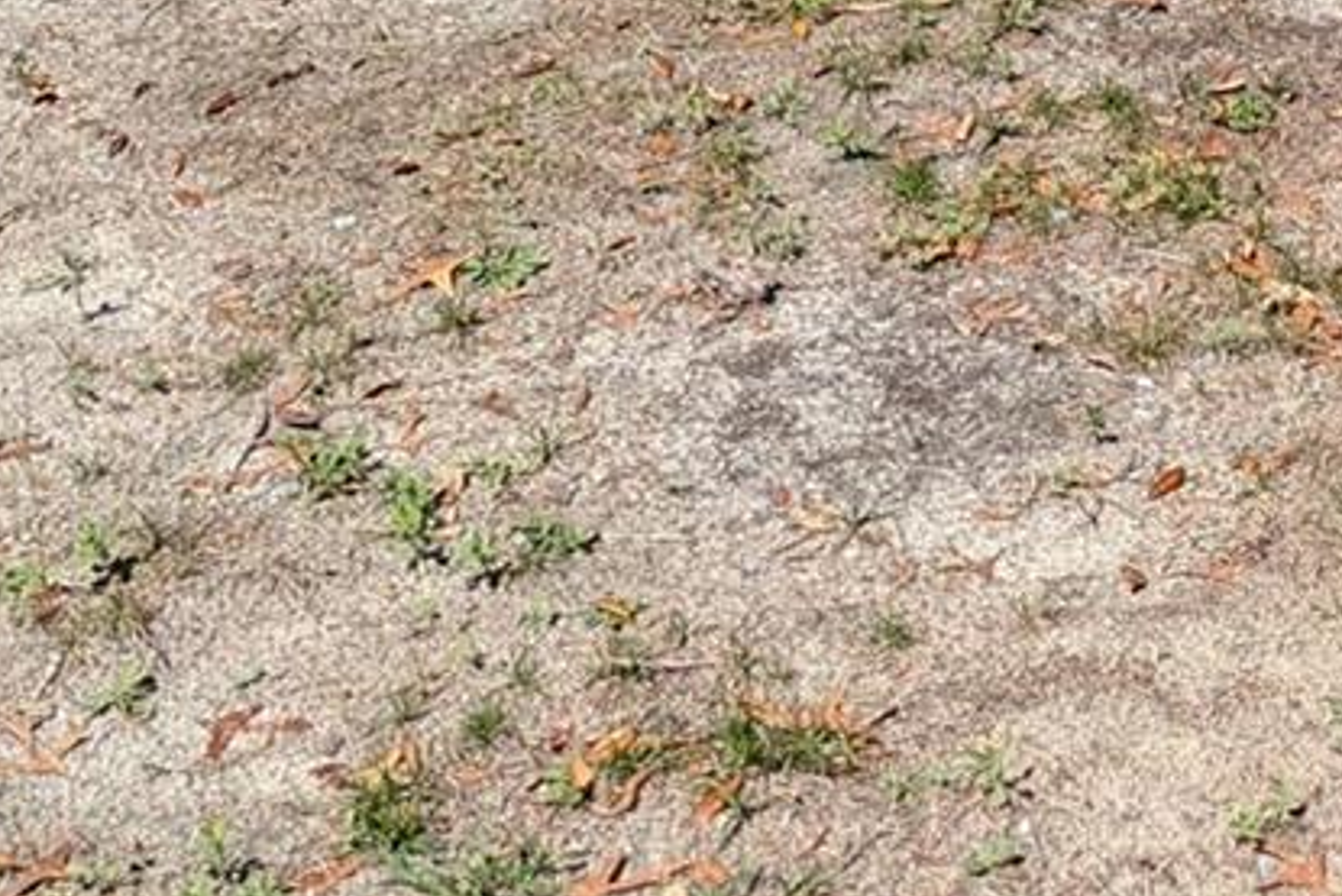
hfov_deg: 20.1
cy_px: -880
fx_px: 3580
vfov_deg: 12.6
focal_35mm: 96
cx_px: 1559
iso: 45
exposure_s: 1/1919
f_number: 1.85
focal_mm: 6.81
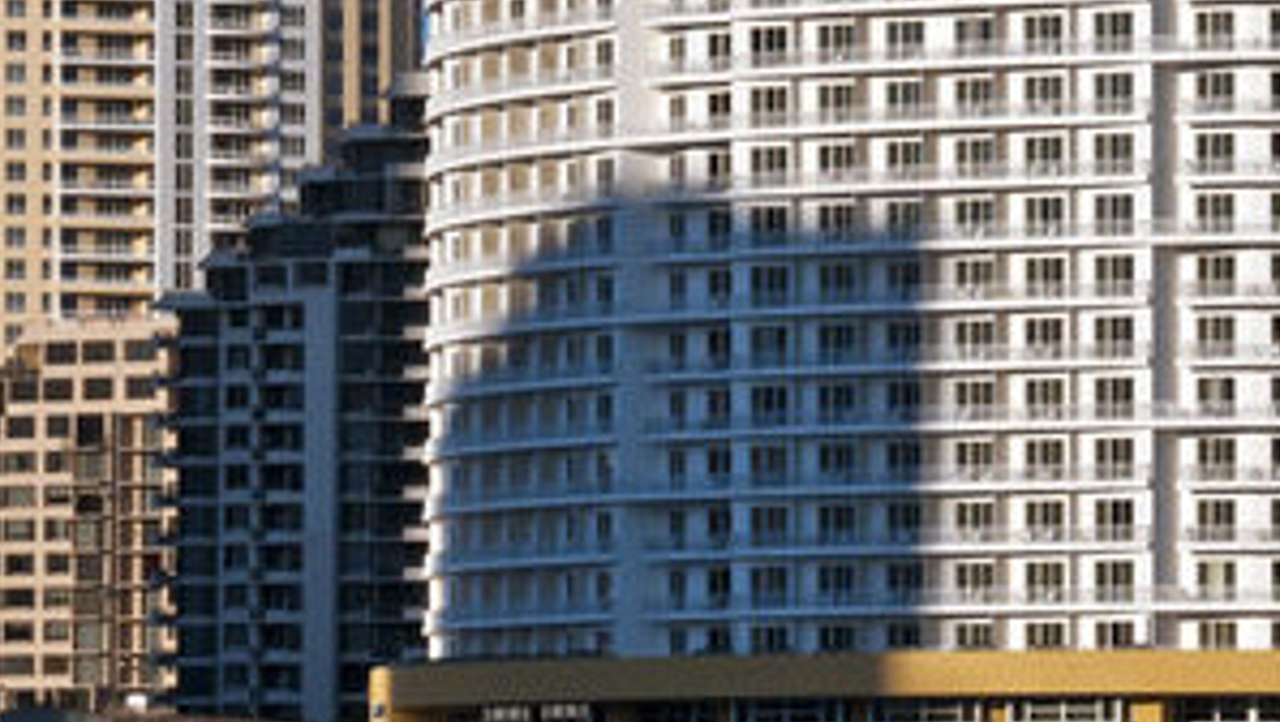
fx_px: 14466
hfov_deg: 5.1
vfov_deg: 2.9
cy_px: -135
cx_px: 1332
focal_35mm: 426
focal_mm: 90
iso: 200
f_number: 7.1
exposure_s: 1/1250
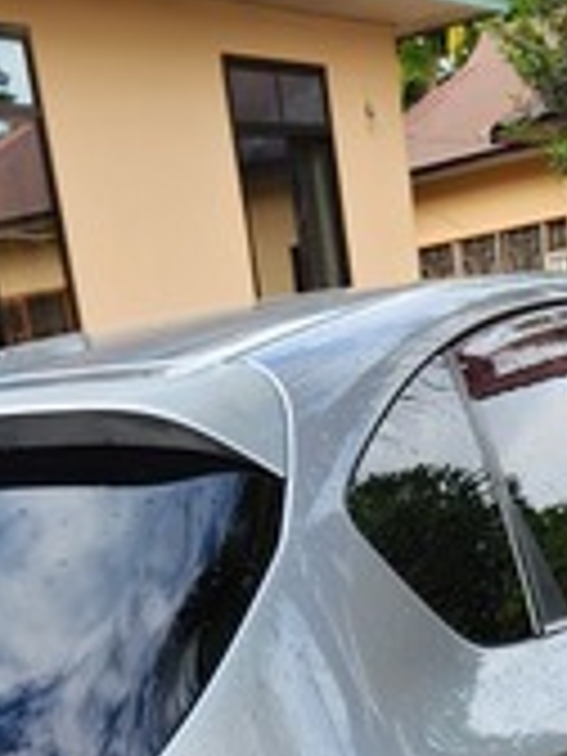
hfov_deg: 18.0
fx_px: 1791
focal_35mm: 82
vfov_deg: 20.9
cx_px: 288
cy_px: 1066
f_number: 1.8
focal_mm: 5.4
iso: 20
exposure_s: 1/349
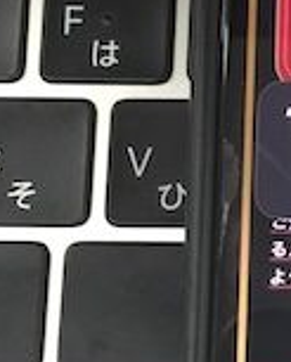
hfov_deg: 11.7
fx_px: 1320
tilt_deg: -63.1
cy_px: 117
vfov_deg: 15.6
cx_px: 504
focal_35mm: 123
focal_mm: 4.15
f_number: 2.2
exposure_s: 1/15
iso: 40
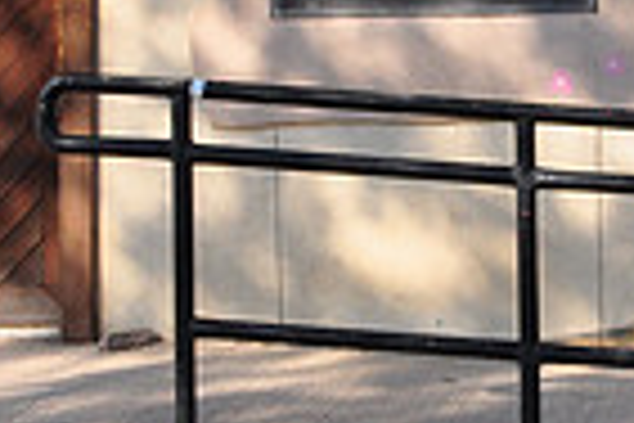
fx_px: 2395
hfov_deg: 14.0
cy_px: -290
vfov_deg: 9.7
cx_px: 994
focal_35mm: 136
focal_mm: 22
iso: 560
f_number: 22
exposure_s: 1/100
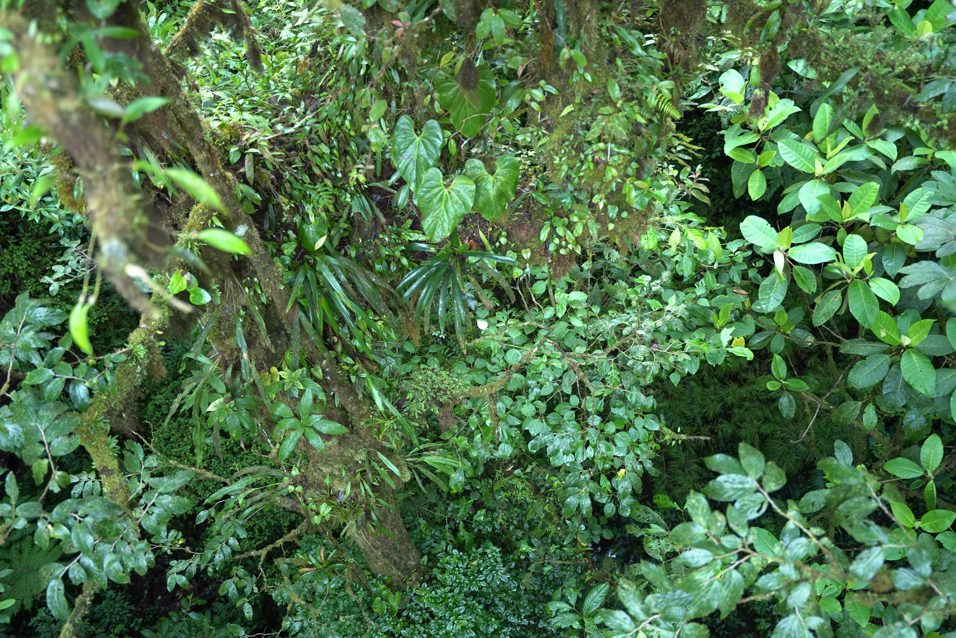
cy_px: 319
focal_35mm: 40
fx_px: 1054
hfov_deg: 48.8
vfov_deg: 33.6
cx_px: 478
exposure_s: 1/80
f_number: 2.8
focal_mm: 39.7
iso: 200
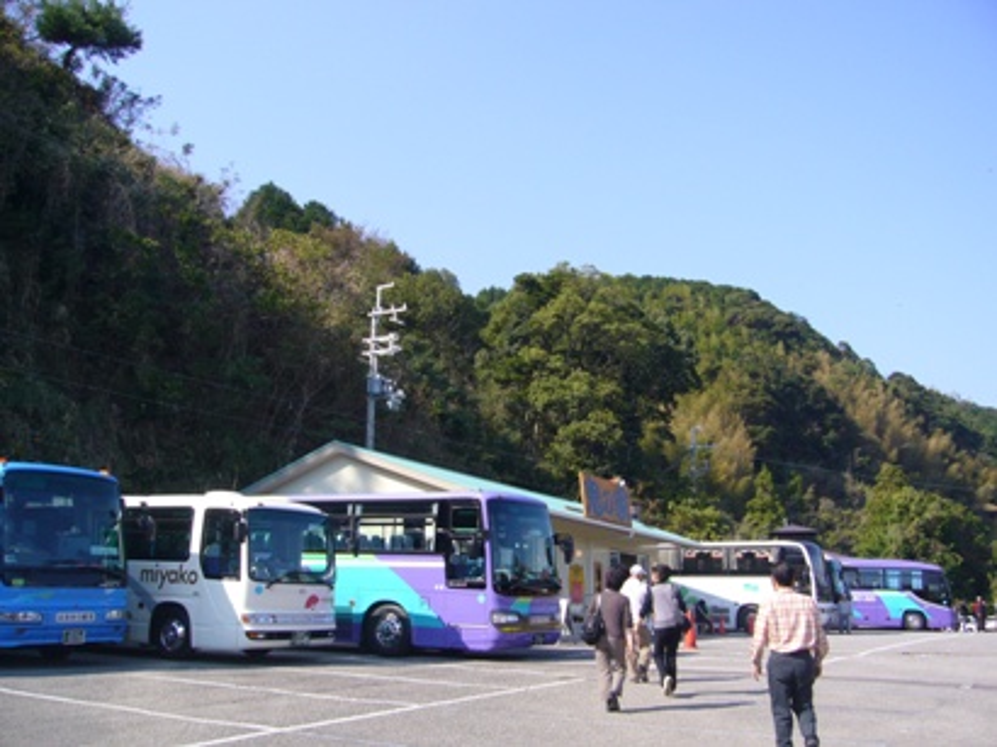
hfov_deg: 52.7
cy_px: 374
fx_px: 1007
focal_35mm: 35
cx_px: 498
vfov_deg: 40.7
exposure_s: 1/250
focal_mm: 5.8
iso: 80
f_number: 5.6
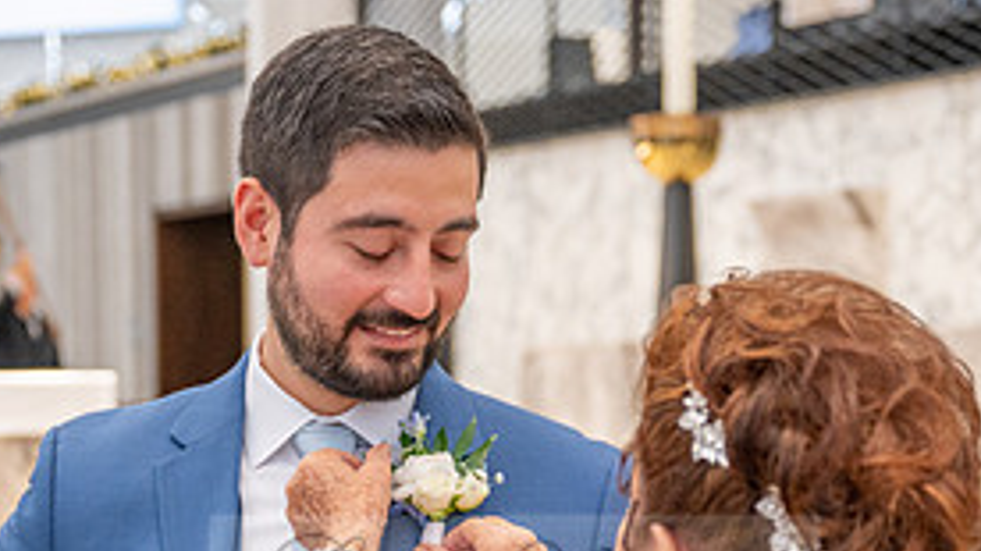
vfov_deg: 13.5
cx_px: 519
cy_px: 599
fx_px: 2288
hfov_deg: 24.2
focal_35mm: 88
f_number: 2.8
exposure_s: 1/160
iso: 800
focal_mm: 40
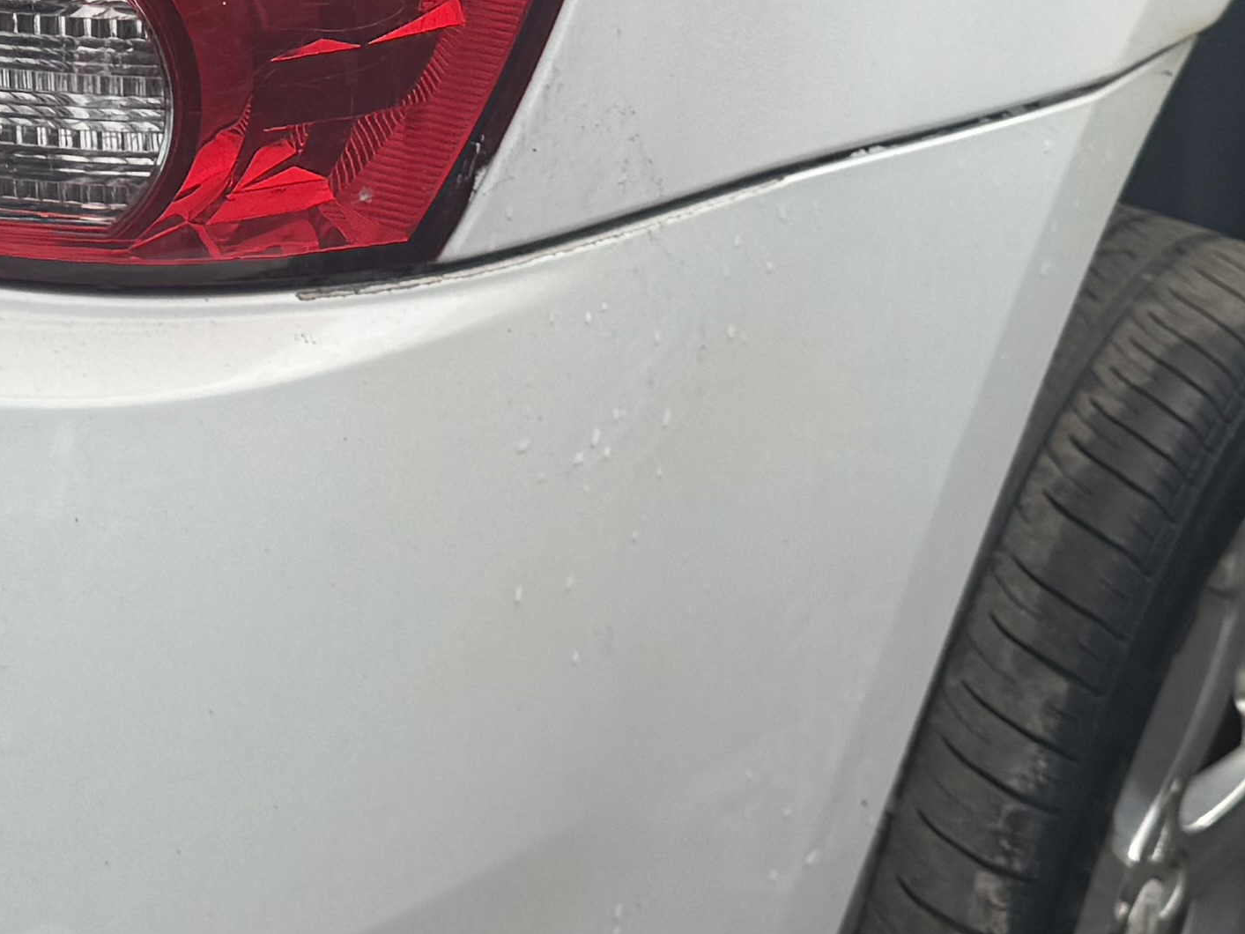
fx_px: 3489
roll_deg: +0.7
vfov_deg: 14.7
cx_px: -115
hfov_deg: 19.4
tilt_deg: -14.8
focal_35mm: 97
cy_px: -228
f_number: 1.78
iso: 80
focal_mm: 6.76
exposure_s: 1/3145
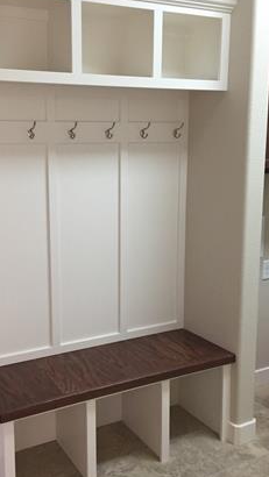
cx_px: 78
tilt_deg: -9.0
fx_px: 469
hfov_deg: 31.6
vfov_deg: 54.0
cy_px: 230
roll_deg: +1.2
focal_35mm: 37
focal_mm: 4.15
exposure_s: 1/30
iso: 125
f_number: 2.2
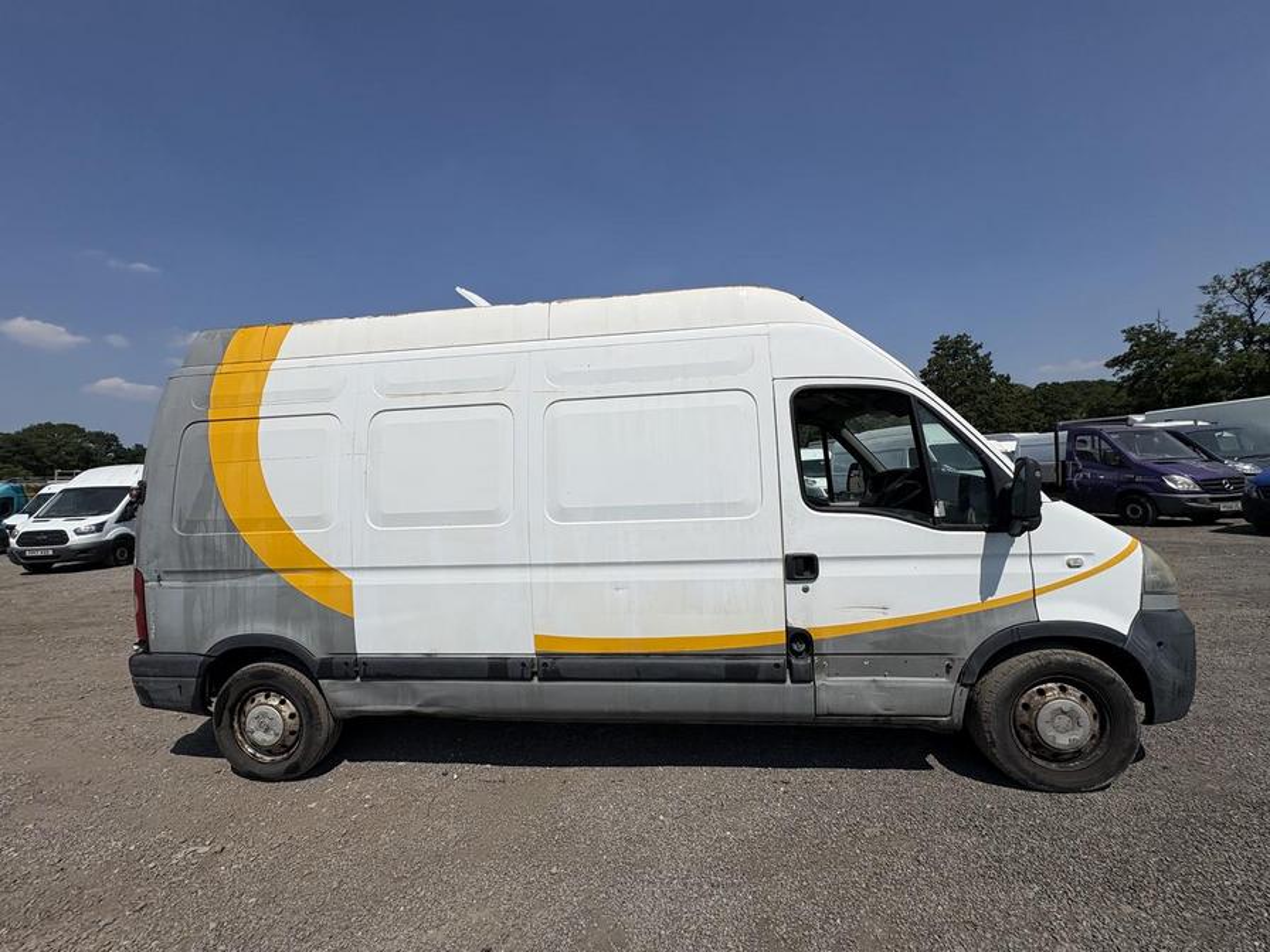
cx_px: 635
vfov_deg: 85.7
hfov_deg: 102.1
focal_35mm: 14
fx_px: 514
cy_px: 476
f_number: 2.2
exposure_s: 1/6135
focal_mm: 2.22
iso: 40
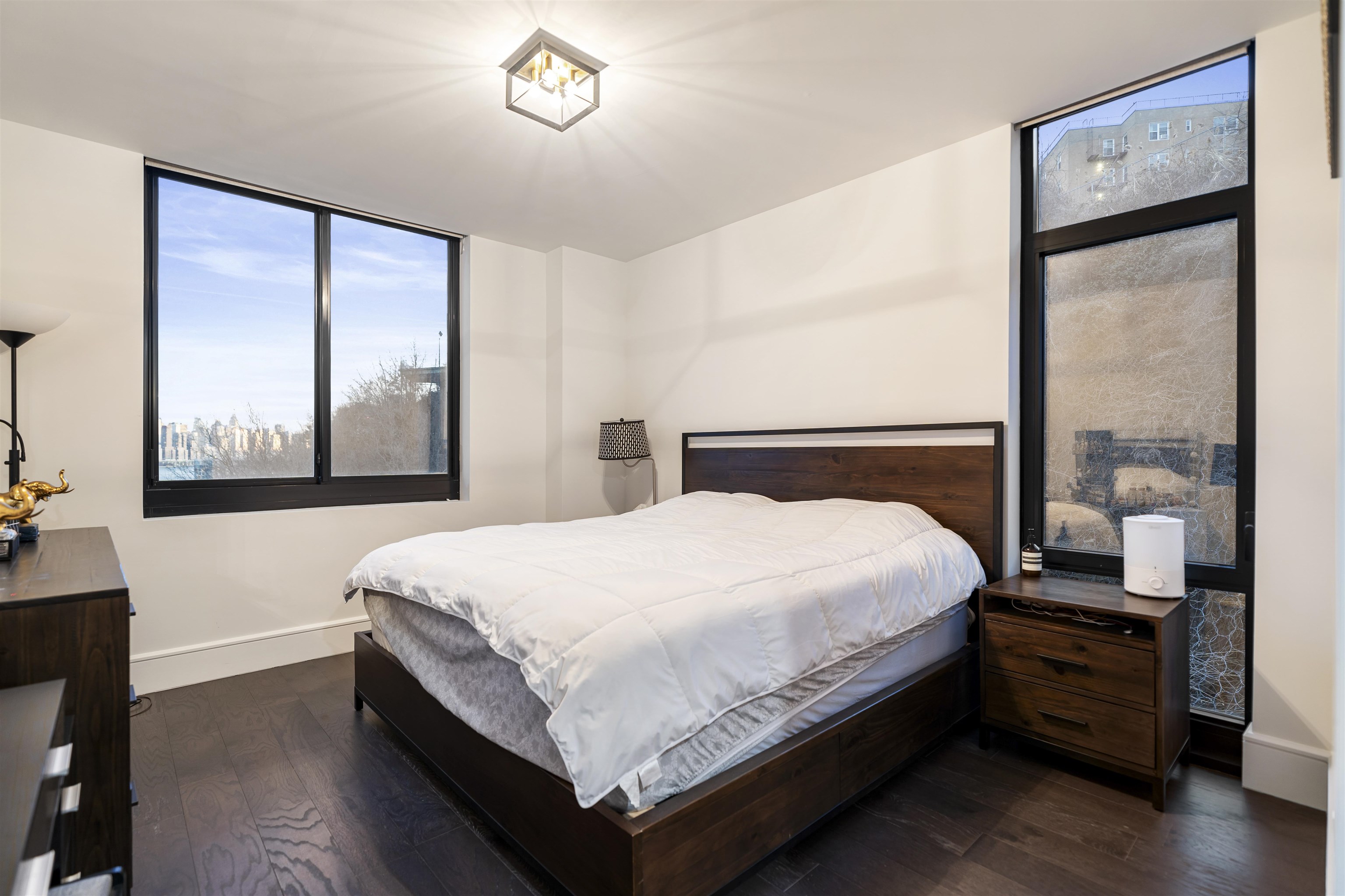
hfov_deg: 96.7
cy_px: 448
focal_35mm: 16
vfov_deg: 73.7
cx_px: 672
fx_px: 598
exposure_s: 1/3
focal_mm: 16
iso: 100
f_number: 2.8
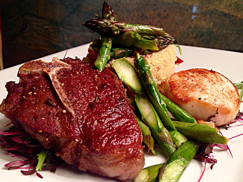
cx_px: 122
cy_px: 91
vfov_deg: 42.9
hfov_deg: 55.4
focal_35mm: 33
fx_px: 232
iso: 100
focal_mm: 4.12
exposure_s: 1/20
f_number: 2.4
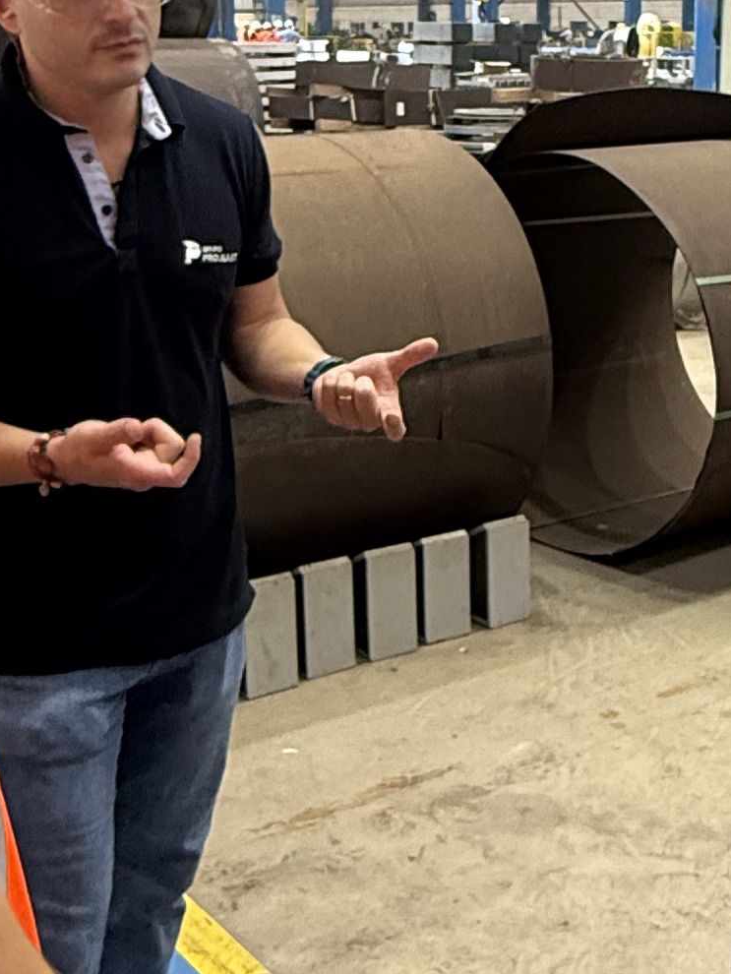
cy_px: 393
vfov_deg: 33.7
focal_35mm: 57
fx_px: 1604
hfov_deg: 25.5
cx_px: 517
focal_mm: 2.22
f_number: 2.2
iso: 250
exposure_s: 1/60
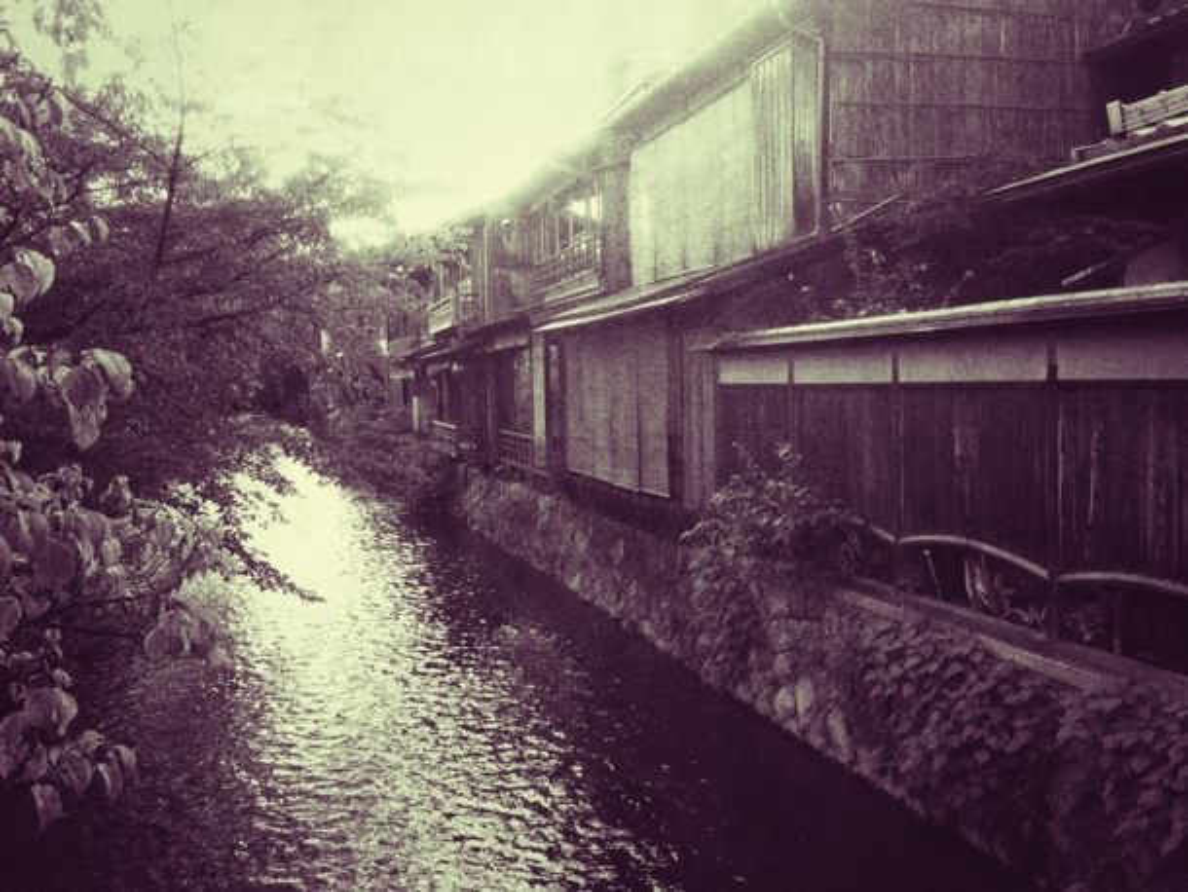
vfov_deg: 43.0
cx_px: 594
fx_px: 1133
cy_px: 446
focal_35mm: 33
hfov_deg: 55.3
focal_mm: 4.12
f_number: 2.4
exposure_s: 1/120
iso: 64
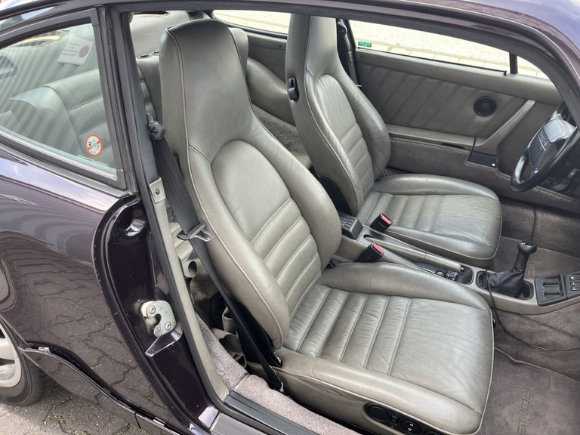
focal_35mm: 26
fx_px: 436
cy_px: 218
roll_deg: -4.2
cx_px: 290
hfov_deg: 67.3
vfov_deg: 53.1
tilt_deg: -35.0
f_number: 1.6
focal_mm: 5.1
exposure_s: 1/122
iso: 40
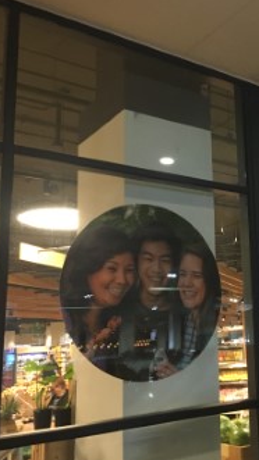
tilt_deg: +9.3
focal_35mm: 43
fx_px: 525
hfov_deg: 26.0
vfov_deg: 47.4
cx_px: 272
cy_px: 227
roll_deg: +2.0
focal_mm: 4.15
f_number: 2.2
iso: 200
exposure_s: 1/30
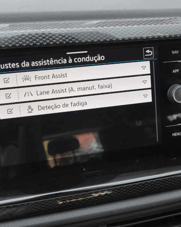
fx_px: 308
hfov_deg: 32.6
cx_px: 69
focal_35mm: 46
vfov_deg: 40.3
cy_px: 116
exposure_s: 1/100
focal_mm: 21.5
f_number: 9
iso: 2000
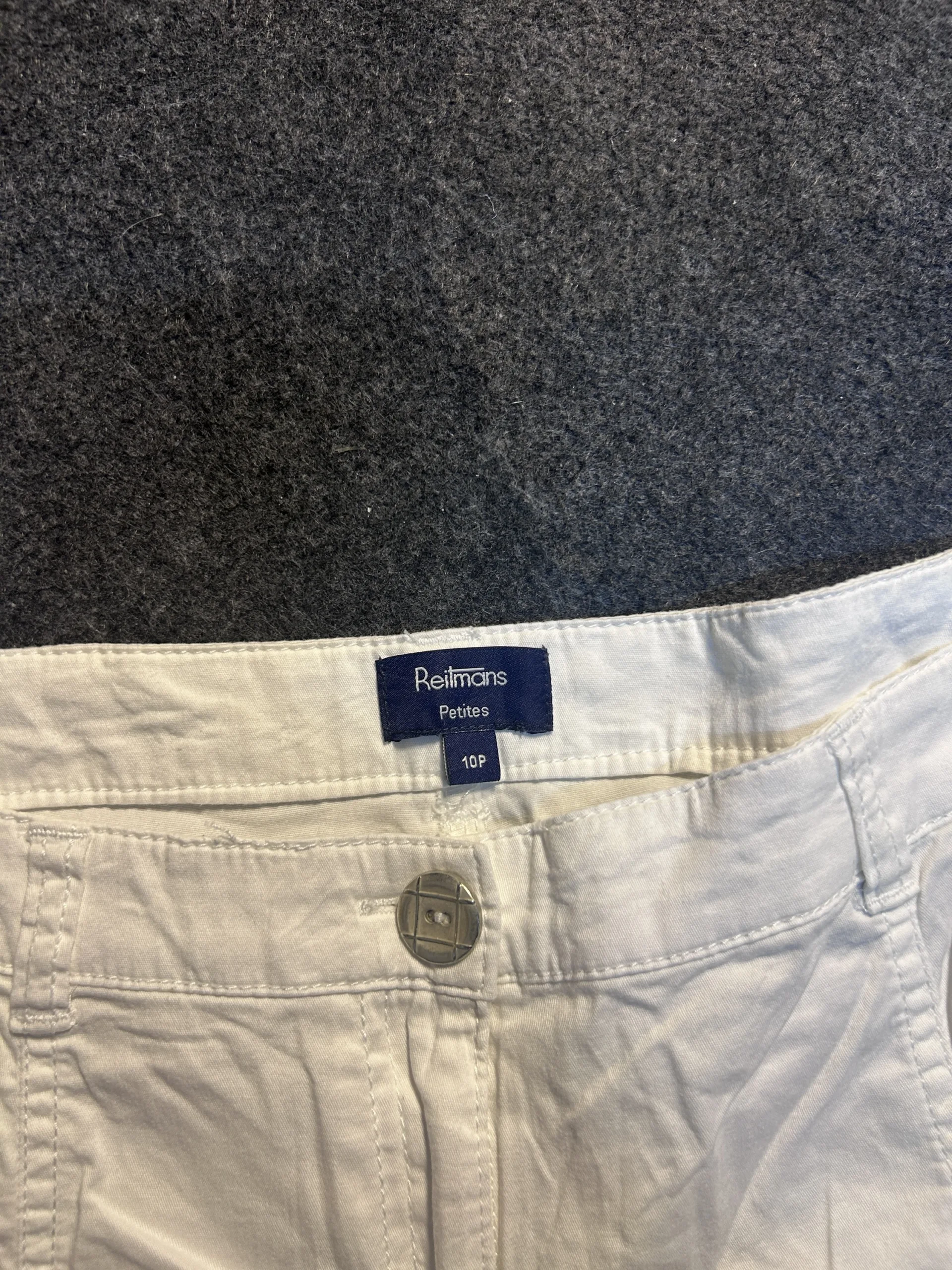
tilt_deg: -51.9
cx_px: 476
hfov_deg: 53.1
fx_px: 953
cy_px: 635
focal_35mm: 26
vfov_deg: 67.3
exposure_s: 1/50
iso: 80
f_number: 1.5
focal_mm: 5.7
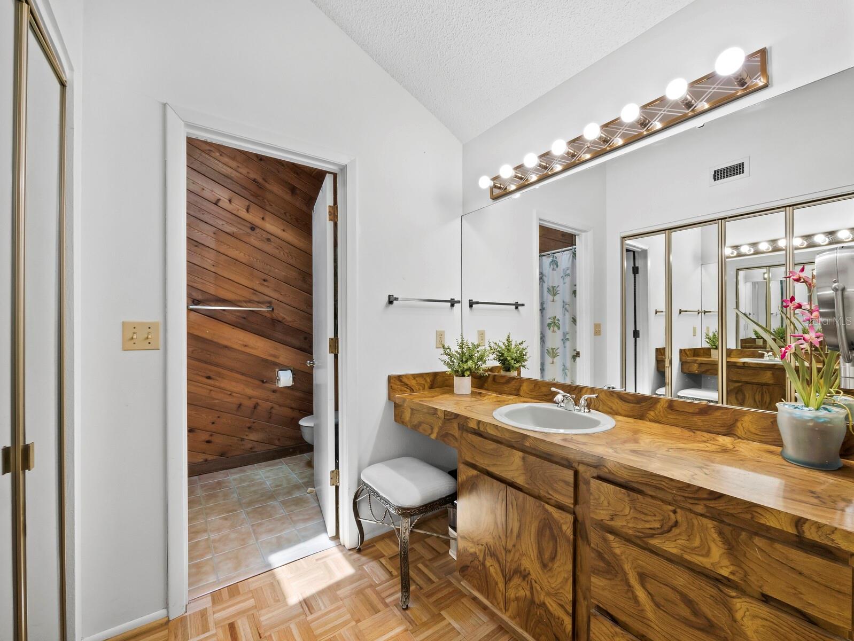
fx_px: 346
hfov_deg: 102.0
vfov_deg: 85.7
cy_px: 320
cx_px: 427
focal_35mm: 14
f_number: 11
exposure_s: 1/4
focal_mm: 7
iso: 320
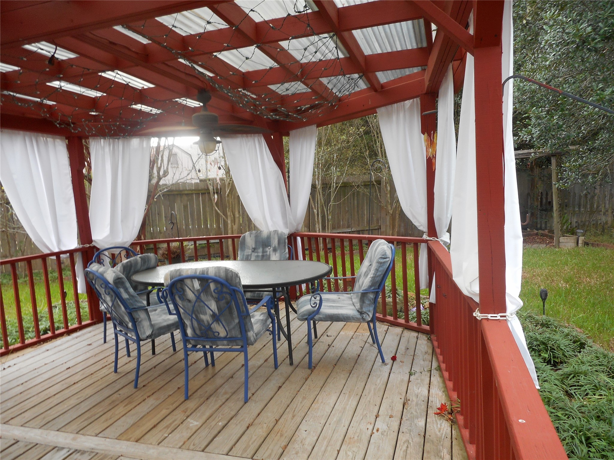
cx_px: 307
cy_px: 230
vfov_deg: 54.9
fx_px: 443
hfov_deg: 69.4
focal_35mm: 25
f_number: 3.7
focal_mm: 4.5
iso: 100
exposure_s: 1/30
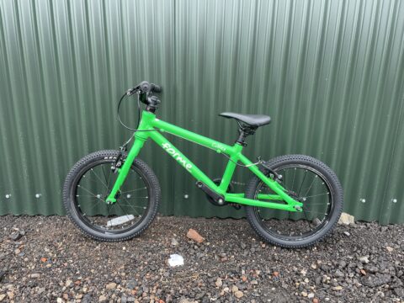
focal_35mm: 26
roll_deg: -0.9
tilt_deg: -15.6
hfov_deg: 67.3
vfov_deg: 53.1
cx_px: 202
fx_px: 303
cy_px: 152
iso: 40
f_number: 1.6
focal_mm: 4.2
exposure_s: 1/121
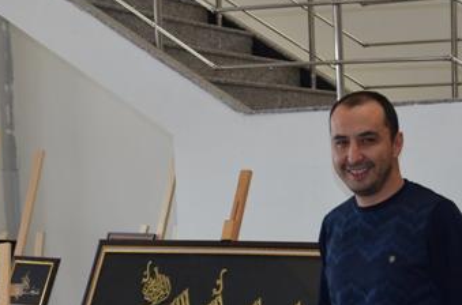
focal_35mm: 85
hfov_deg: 23.9
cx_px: 309
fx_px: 1088
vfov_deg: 15.9
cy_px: 229
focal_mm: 30
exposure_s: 1/60
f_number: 4.5
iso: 1600
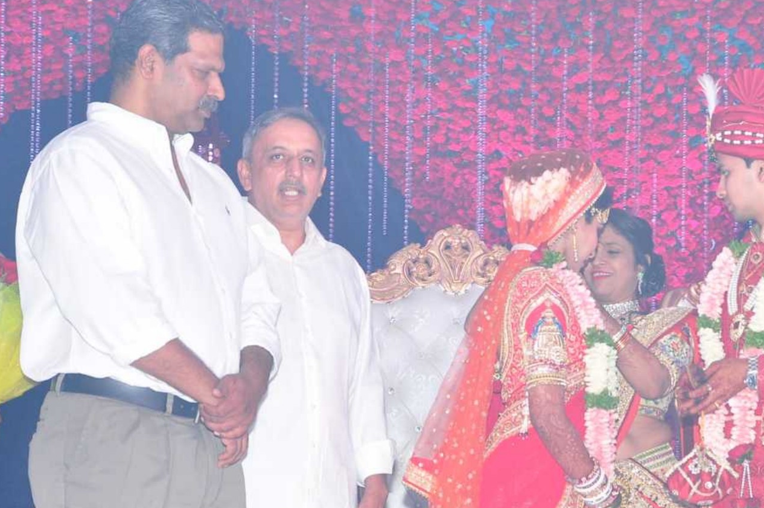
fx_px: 2268
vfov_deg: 12.7
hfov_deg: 19.0
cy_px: 403
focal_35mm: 107
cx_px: 593
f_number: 6.3
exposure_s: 1/125
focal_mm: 40
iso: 640
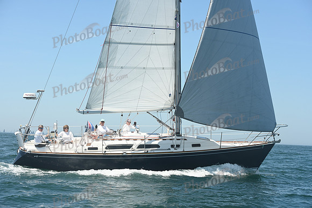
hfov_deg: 28.8
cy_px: 104
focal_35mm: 70
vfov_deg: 19.5
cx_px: 156
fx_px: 607
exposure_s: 1/1000
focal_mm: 70
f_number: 7.1
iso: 320
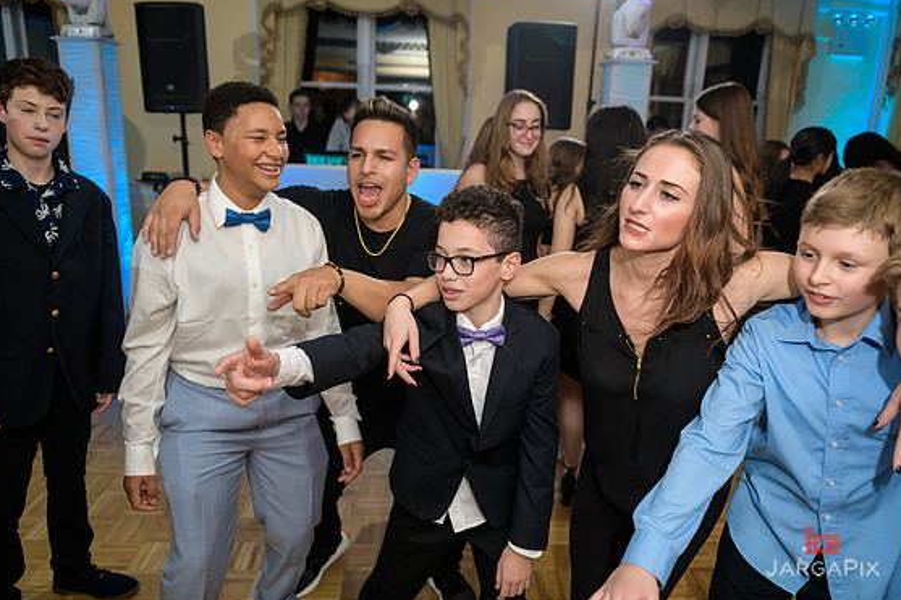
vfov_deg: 51.3
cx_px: 451
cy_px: 298
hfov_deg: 71.5
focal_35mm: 25
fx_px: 625
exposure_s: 1/125
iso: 800
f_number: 3.2
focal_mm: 24
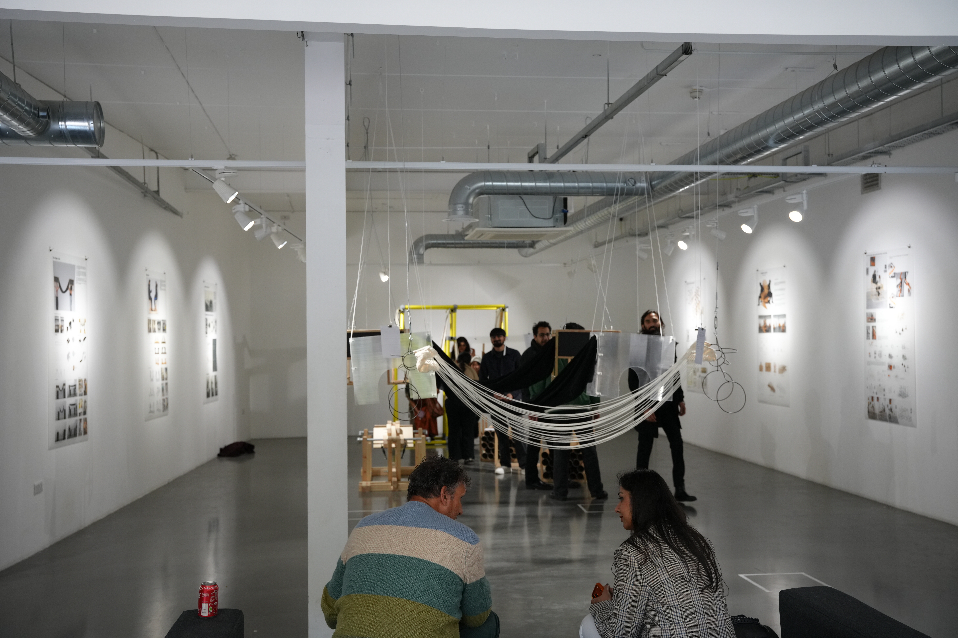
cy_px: 319
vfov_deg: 35.6
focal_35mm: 37
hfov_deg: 51.4
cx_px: 479
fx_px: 995
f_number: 4
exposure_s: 1/160
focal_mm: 37.4
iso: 800
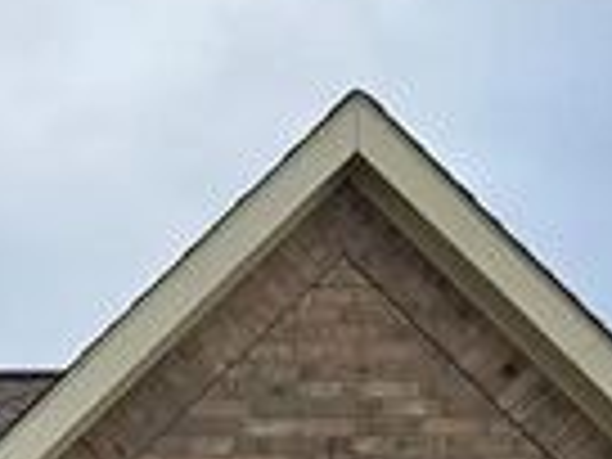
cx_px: -590
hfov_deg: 10.5
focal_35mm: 173
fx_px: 3059
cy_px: 1300
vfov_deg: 7.7
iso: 25
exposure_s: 1/647
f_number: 1.8
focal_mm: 5.4
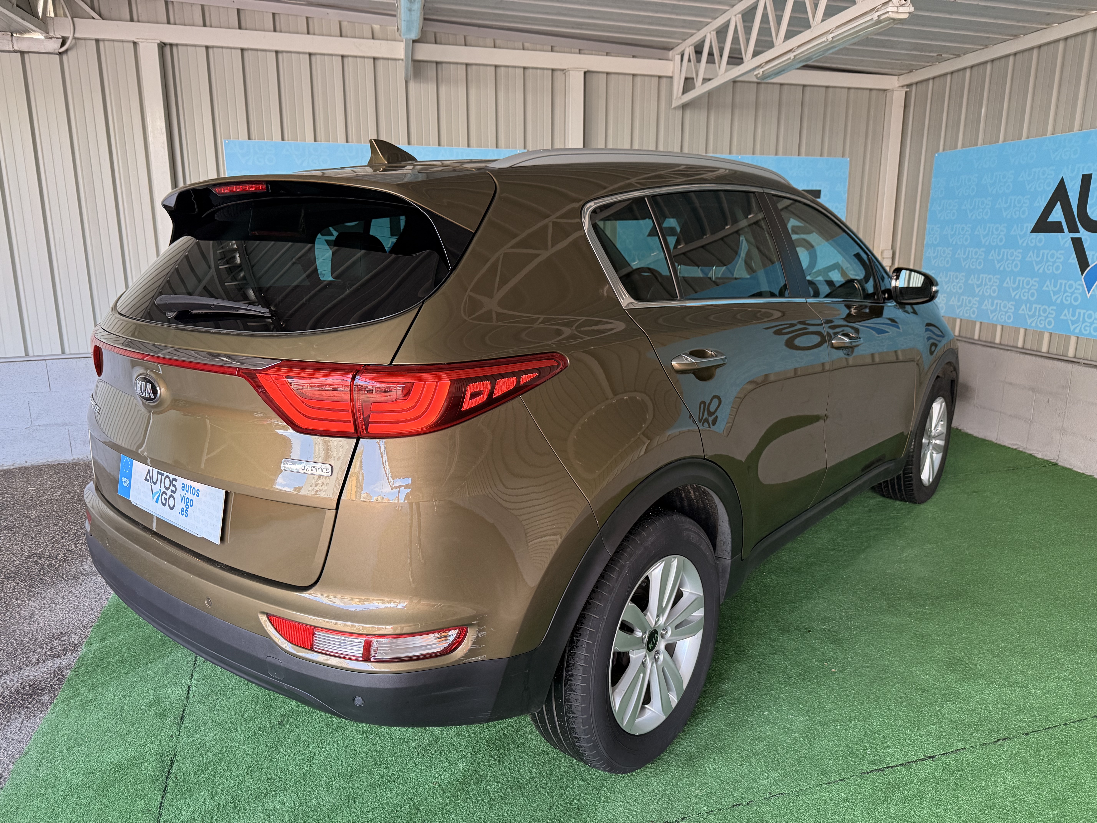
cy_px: 412
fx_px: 761
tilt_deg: -12.4
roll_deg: +0.4
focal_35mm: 24
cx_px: 548
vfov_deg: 56.8
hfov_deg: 71.6
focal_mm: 6.76
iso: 320
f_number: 1.78
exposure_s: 1/170
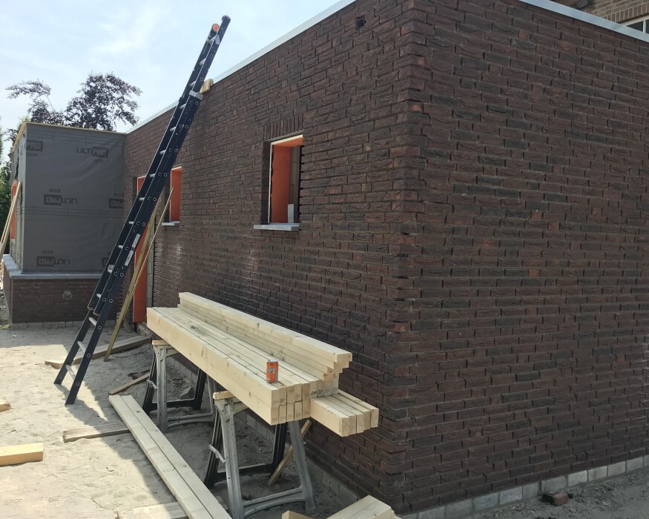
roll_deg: -0.9
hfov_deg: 58.8
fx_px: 576
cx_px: 315
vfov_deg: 48.5
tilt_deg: -1.2
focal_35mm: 30
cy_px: 257
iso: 20
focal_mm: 3.99
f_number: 1.8
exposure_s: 1/1088
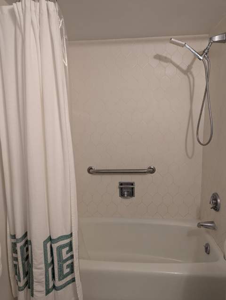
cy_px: 150
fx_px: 208
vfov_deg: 71.5
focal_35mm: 24
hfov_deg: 57.0
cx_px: 113
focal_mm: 6.81
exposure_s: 1/24
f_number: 1.85
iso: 76
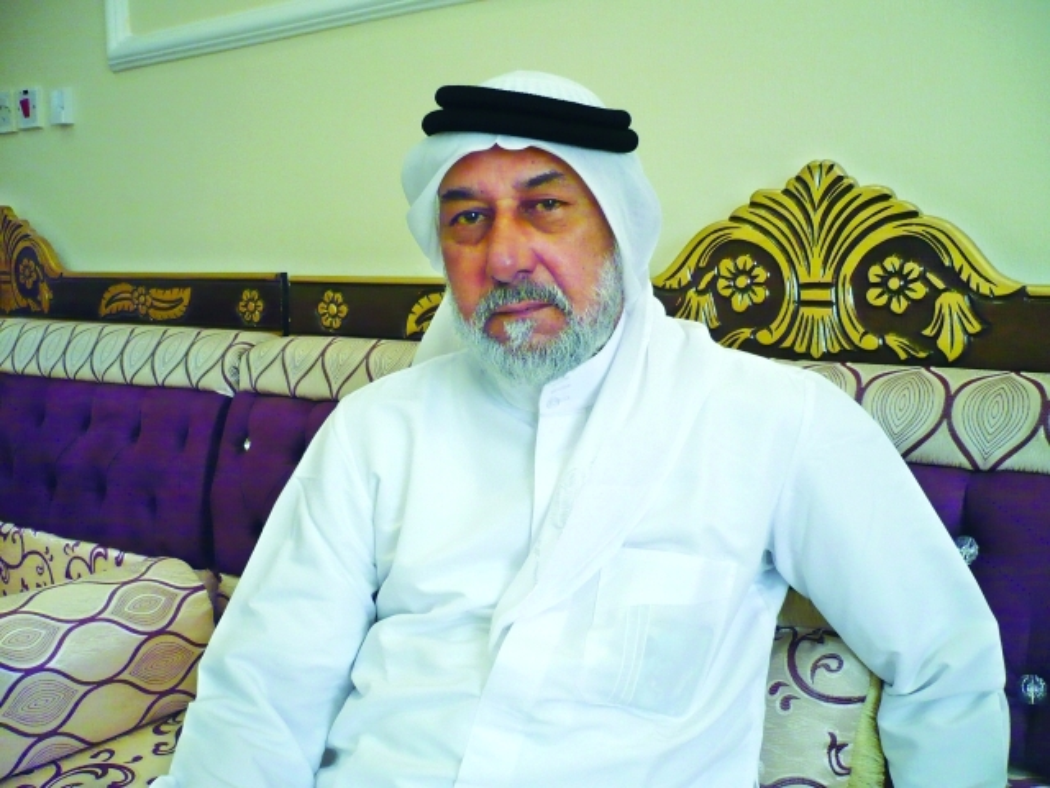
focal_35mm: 35
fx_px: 1062
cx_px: 525
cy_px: 394
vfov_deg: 40.7
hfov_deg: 52.6
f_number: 2.8
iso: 200
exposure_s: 1/80
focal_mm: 5.8
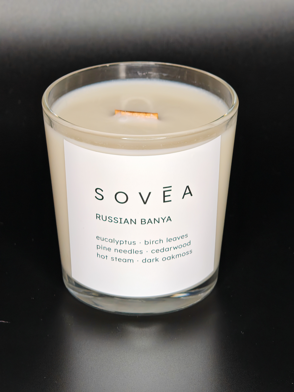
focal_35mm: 135
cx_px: 147
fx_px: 1529
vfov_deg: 14.6
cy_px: 196
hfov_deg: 11.0
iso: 400
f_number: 2.6
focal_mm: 15.38
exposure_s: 1/100
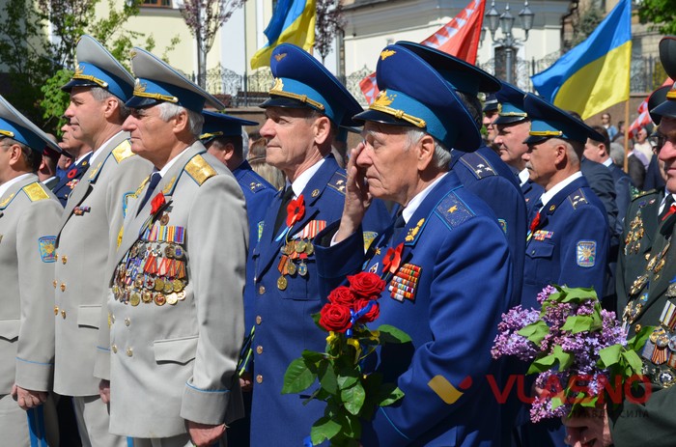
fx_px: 1461
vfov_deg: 17.4
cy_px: 224
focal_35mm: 78
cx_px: 338
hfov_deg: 26.1
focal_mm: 52
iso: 100
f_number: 9
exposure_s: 1/320
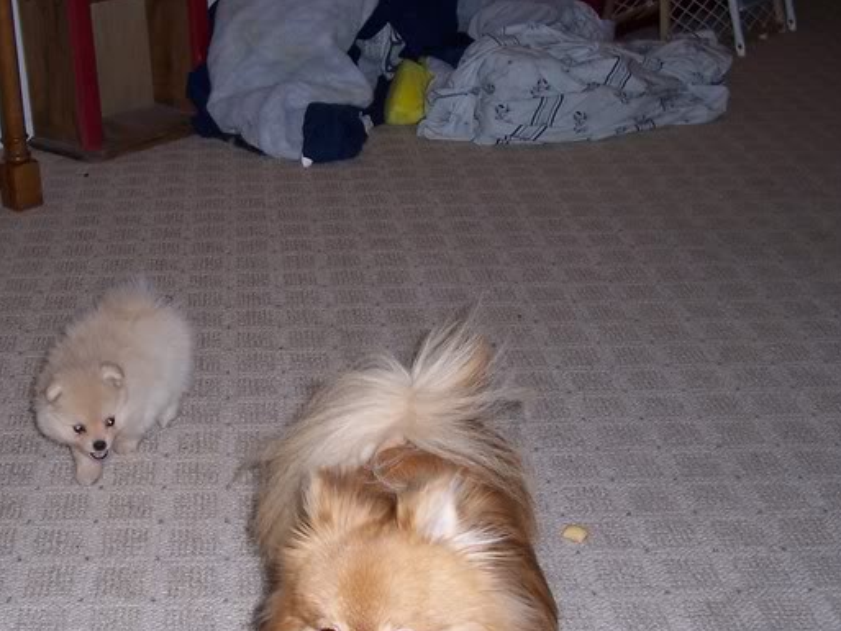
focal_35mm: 53
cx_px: 259
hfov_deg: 35.7
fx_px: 1288
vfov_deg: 27.3
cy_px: 433
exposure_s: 1/60
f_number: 2.7
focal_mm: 5.6
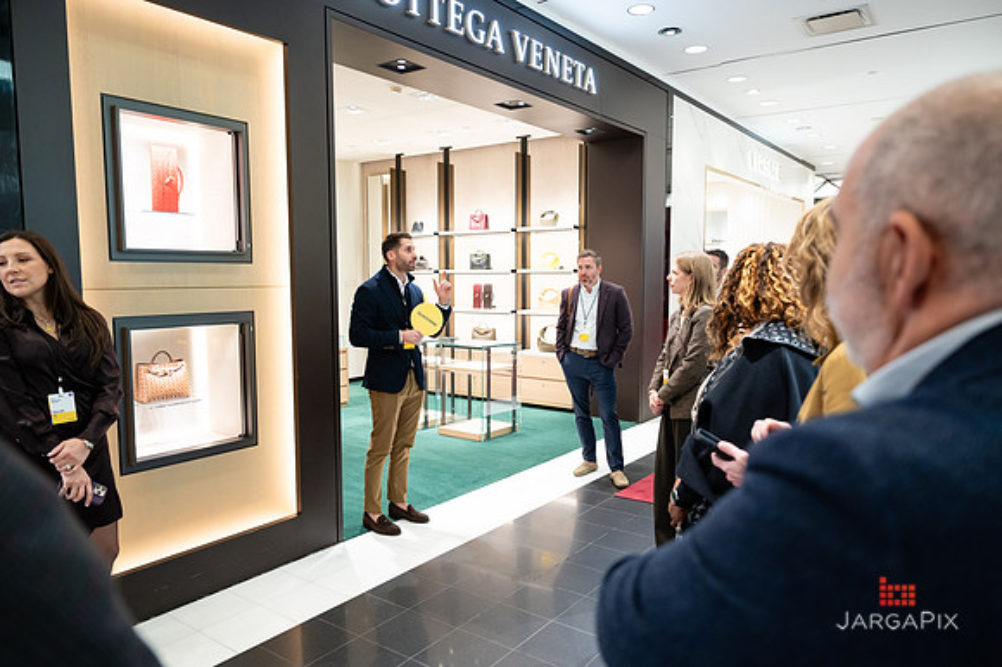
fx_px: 678
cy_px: 334
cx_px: 501
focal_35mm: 24
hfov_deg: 72.9
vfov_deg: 52.4
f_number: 3.2
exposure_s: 1/160
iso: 1000
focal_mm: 24
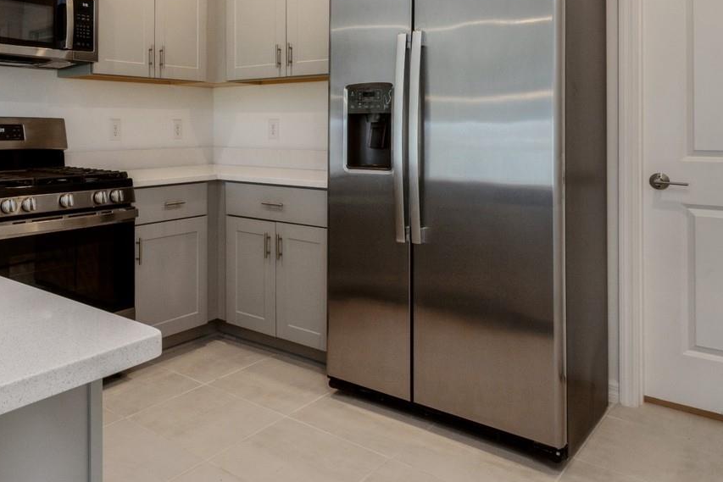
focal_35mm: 31
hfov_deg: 57.8
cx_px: 195
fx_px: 621
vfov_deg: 40.7
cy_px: 100
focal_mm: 11
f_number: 8
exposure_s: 1/20
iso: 200
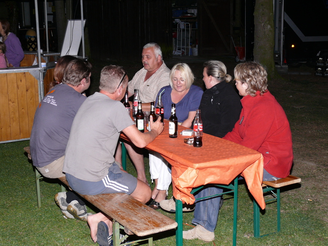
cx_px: 164
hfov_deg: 36.2
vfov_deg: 27.5
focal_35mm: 53
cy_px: 123
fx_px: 502
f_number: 3.2
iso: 100
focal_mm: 11.2
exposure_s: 1/30
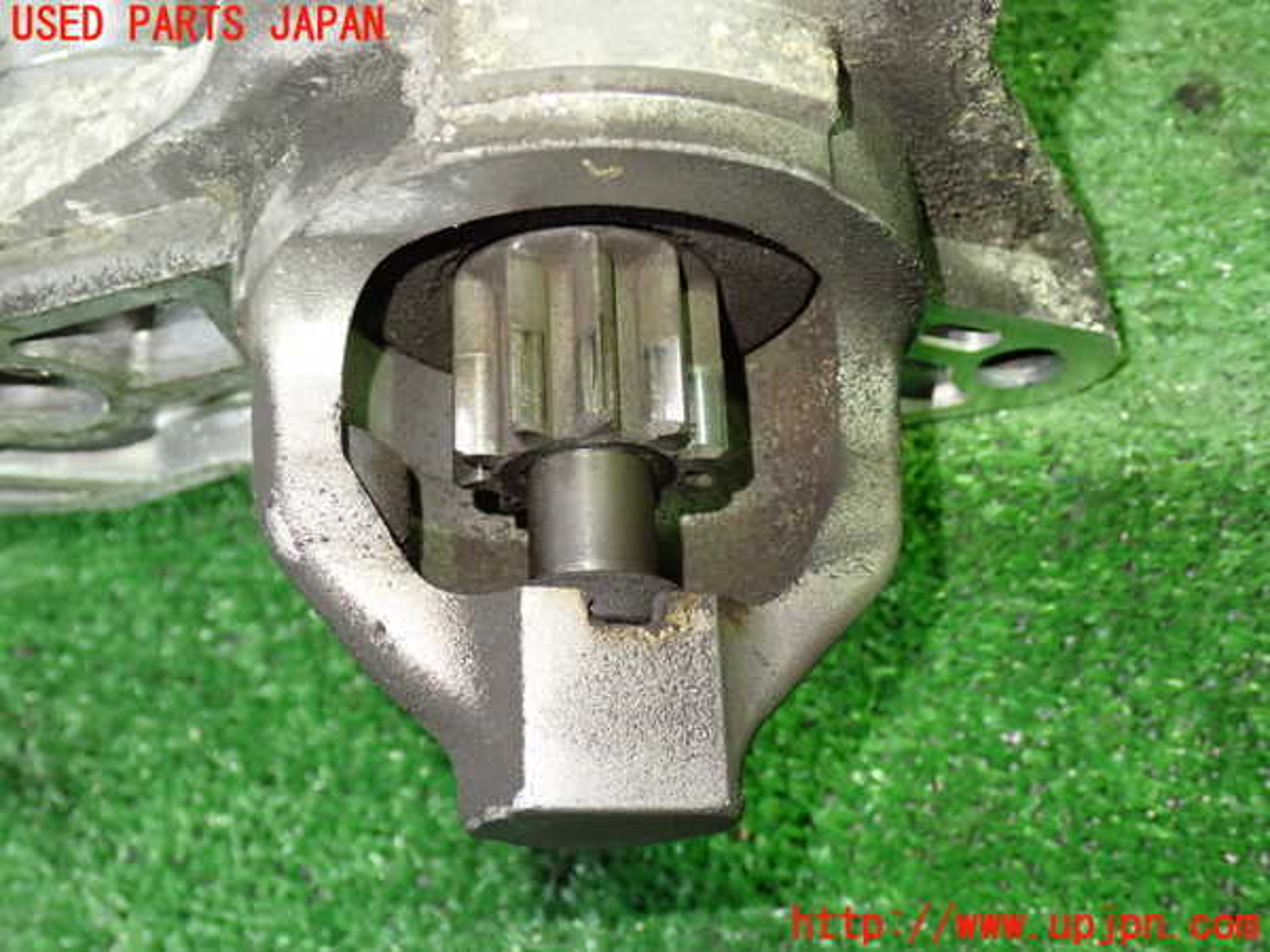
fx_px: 1614
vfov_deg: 32.9
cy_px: 476
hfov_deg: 42.9
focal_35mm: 44
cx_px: 635
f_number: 2.9
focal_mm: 7.84
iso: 800
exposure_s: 1/30
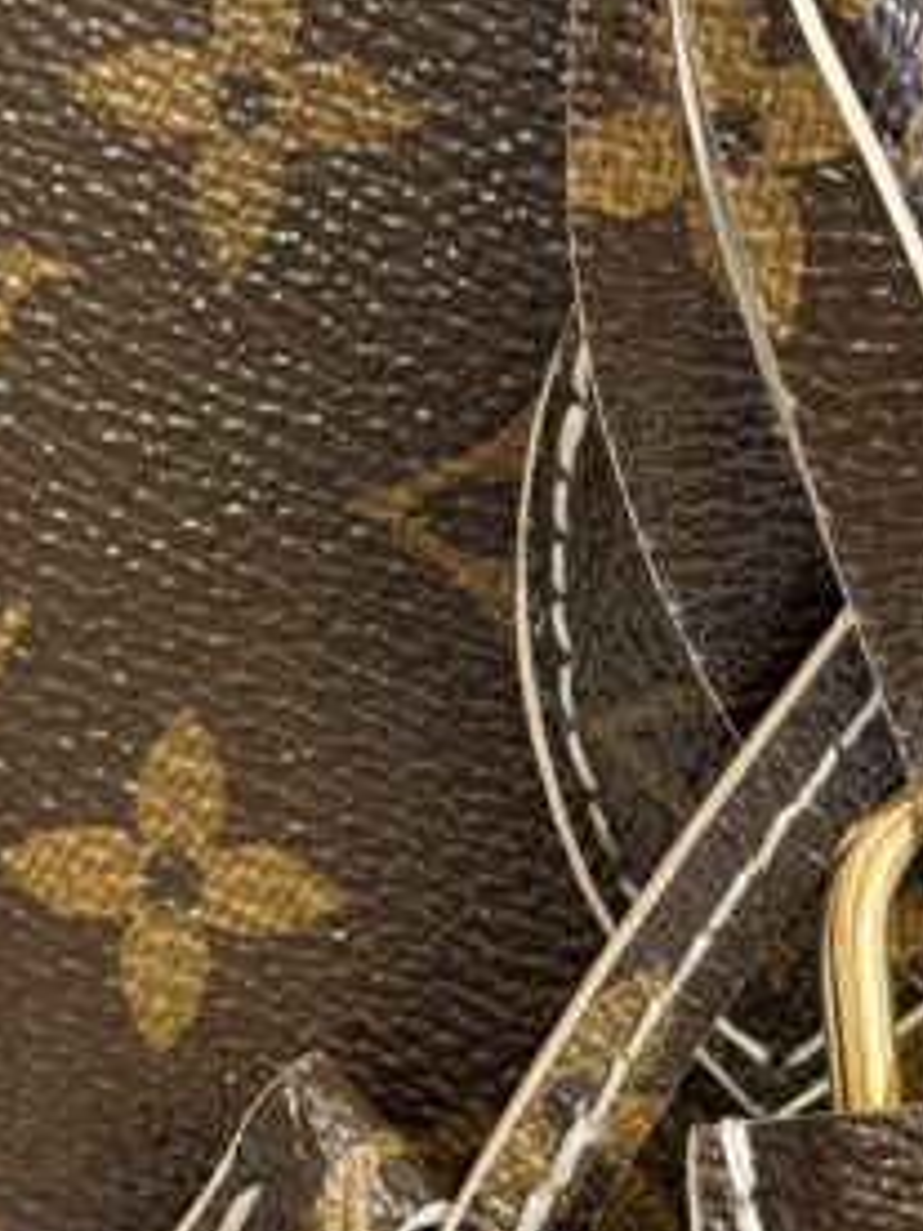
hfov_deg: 10.7
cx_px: 513
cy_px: 874
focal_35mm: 139
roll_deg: -1.3
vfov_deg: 14.2
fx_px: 4942
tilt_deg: -27.4
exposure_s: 1/60
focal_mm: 6.76
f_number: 1.78
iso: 250
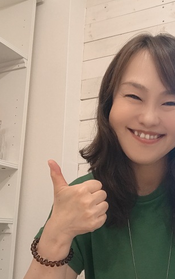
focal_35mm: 46
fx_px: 351
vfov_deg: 43.5
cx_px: 150
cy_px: 140
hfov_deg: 27.2
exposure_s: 1/33
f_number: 2.2
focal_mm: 2.87
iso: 125
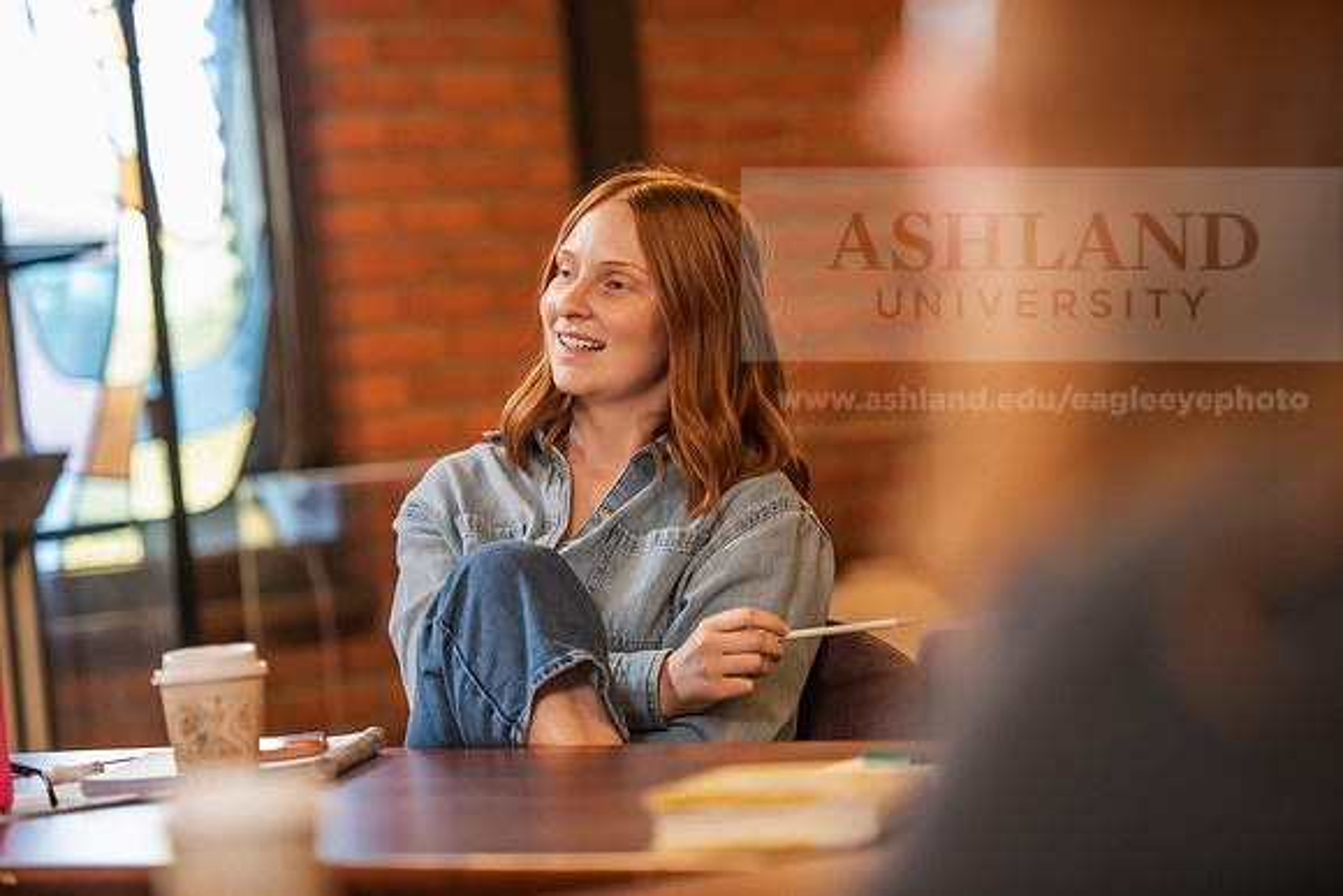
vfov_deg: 10.2
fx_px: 5037
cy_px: 448
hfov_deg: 15.2
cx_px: 672
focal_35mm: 135
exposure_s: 1/125
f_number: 2.8
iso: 640
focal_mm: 135
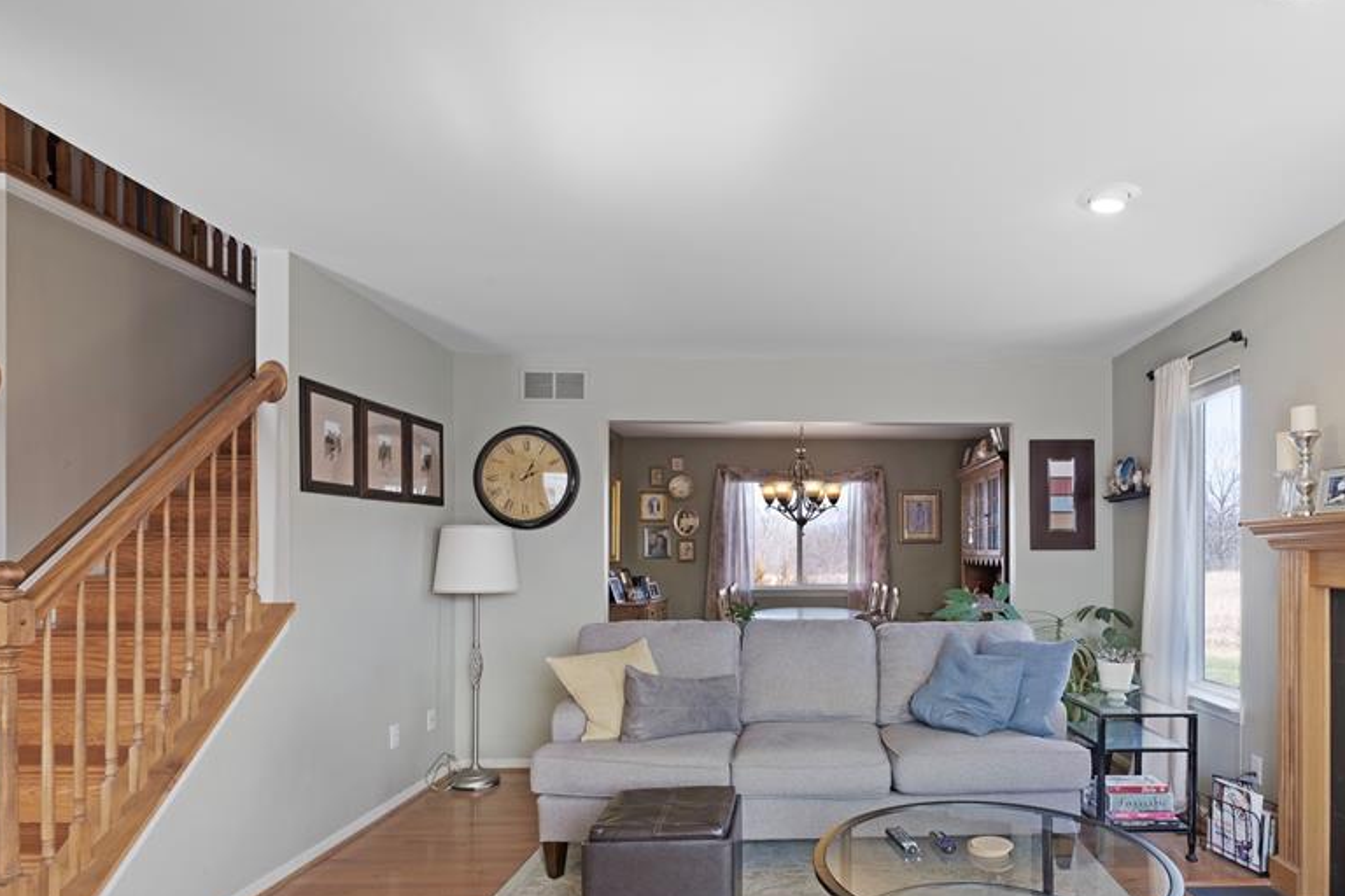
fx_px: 747
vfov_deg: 61.1
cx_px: 820
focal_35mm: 20
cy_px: 562
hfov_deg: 82.8
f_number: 7.1
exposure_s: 1/200
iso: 400
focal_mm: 10
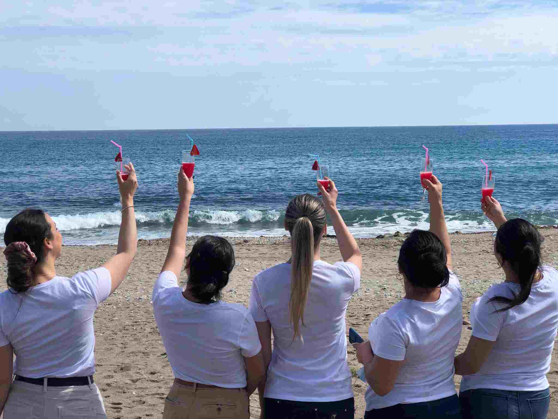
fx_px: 919
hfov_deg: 33.8
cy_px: 210
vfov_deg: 25.7
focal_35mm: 57
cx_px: 279
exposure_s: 1/1156
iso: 20
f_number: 2.8
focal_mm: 6.6
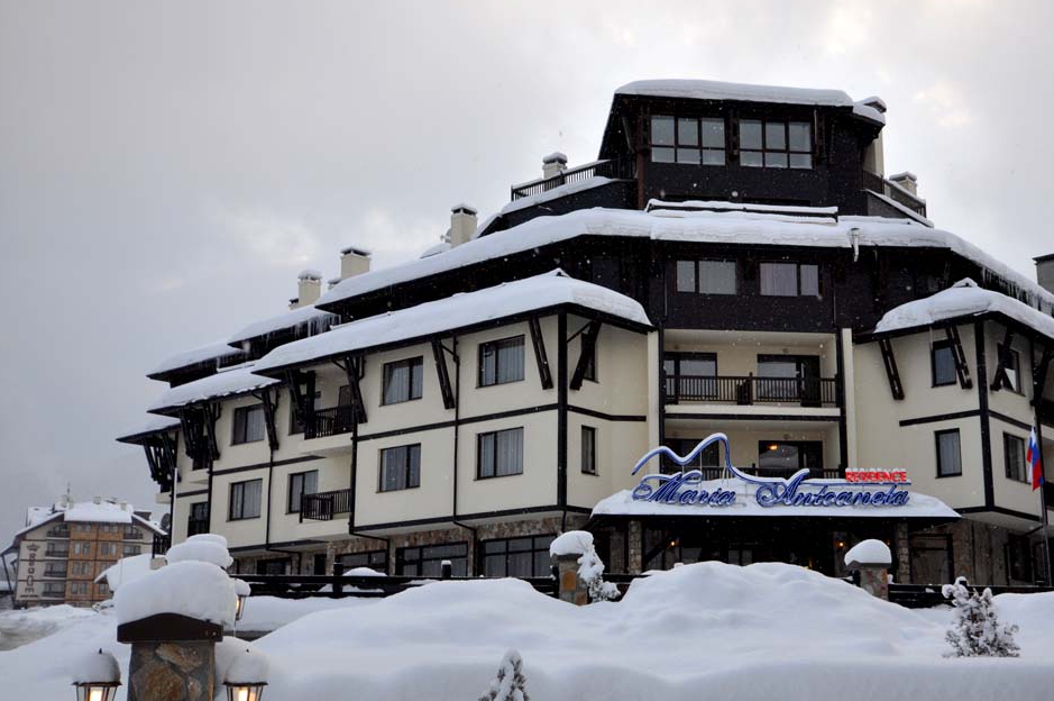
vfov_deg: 29.1
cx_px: 657
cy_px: 403
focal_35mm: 46
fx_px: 1345
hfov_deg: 42.5
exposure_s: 1/200
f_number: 7.1
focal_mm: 24
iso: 200
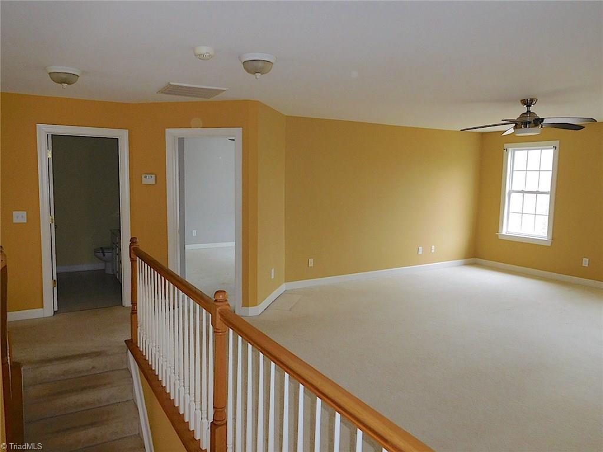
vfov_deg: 54.9
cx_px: 302
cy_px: 226
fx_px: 435
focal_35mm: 25
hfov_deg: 69.4
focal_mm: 4.5
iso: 200
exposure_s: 1/30
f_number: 3.4
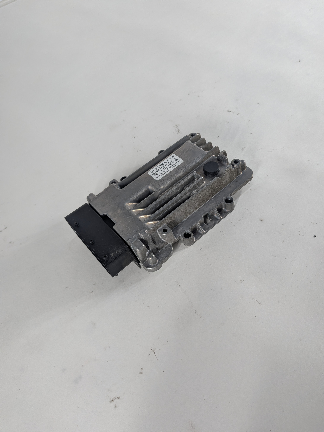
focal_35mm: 24
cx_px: 162
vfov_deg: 71.6
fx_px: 300
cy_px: 216
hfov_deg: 56.8
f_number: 1.7
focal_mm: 4.53
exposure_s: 1/304
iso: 39
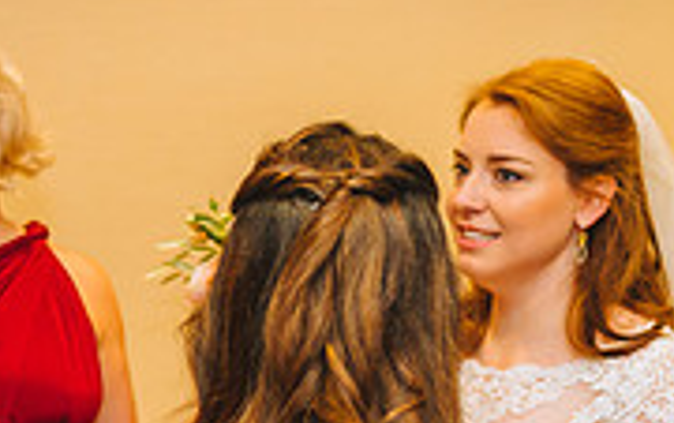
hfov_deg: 17.2
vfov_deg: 11.2
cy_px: 526
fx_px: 2115
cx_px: -146
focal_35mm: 115
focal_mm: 35
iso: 800
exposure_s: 1/160
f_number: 2.5
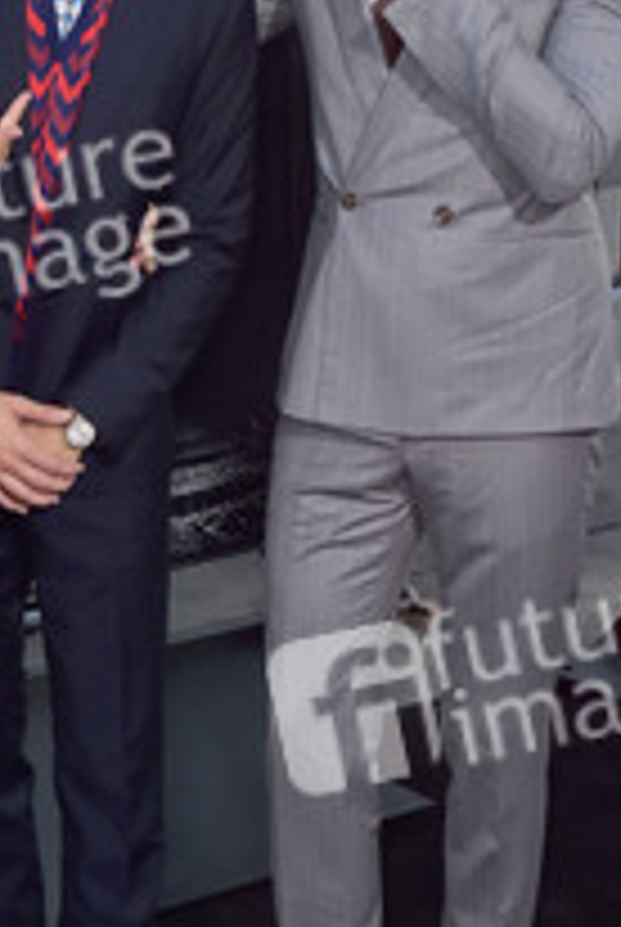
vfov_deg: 21.0
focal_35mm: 97
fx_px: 2501
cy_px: 464
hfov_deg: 14.0
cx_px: 92
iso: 800
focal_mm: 50
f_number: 6.3
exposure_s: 1/320
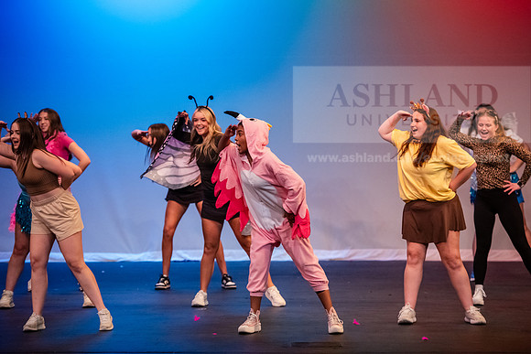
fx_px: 2065
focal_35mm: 140
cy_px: 177
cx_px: 266
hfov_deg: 14.7
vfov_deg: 9.8
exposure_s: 1/320
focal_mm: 140
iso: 4000
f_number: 3.2
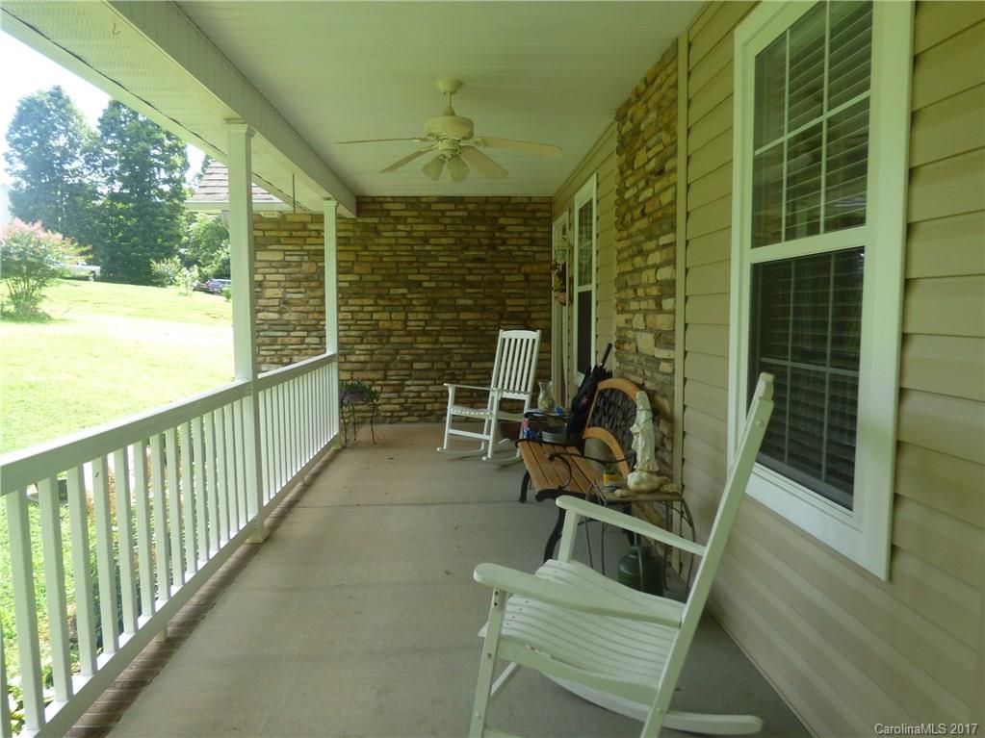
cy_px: 369
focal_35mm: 23
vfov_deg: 58.9
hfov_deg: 73.9
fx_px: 654
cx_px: 492
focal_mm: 3.99
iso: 100
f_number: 2.9
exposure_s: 1/250
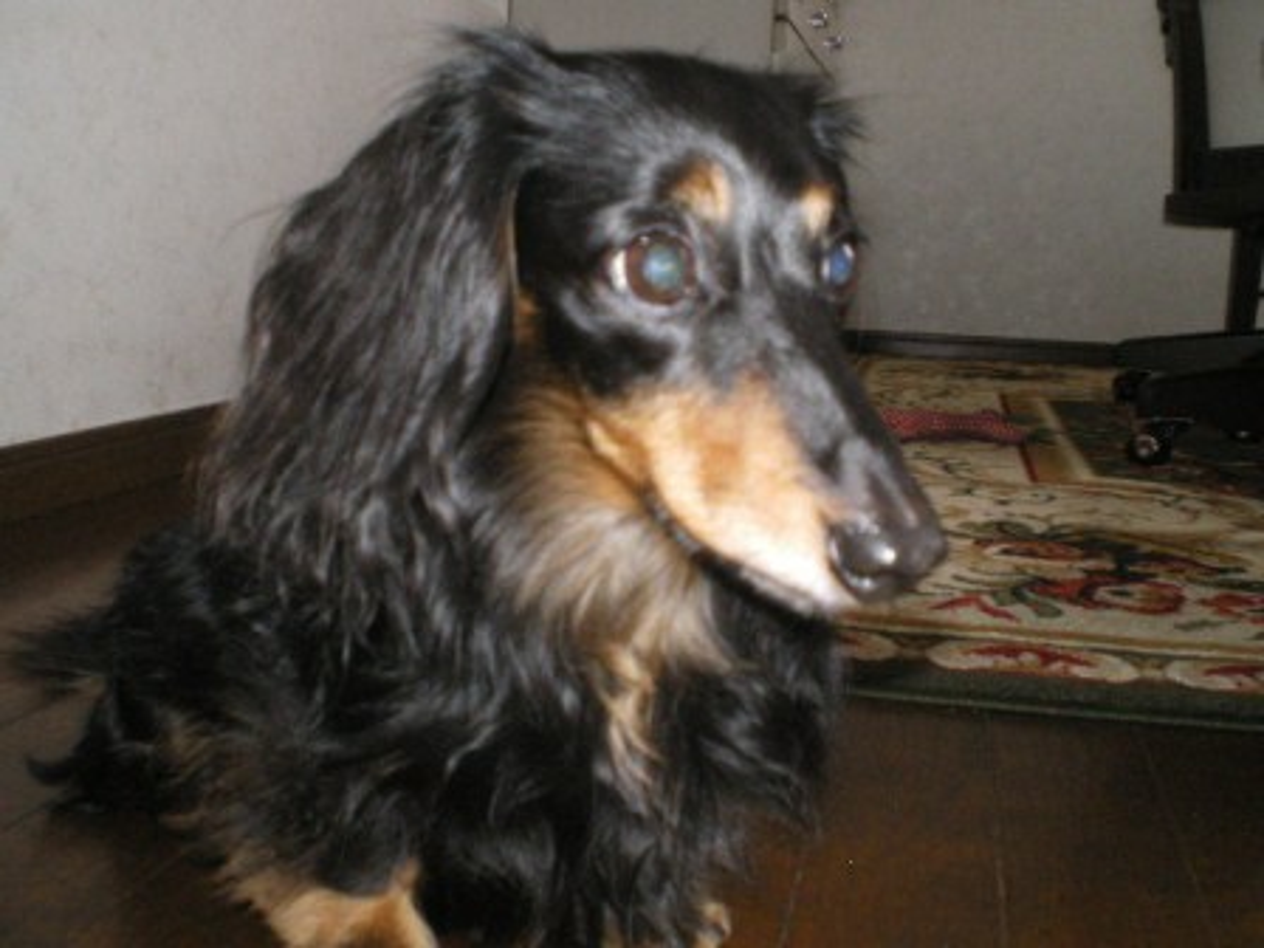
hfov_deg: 49.0
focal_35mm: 38
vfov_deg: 37.7
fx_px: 1388
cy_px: 474
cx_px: 632
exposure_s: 1/30
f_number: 3.1
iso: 400
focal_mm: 6.3
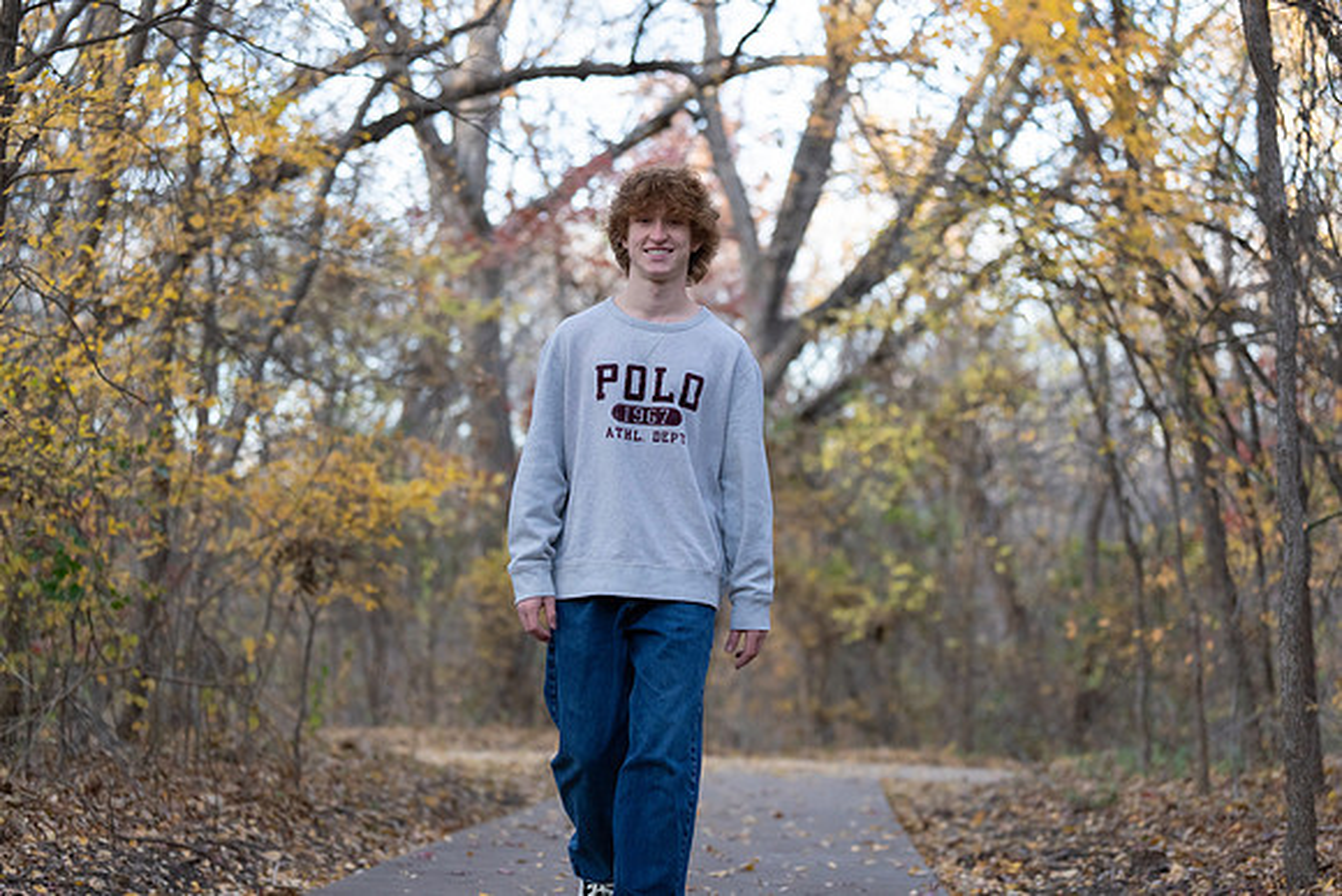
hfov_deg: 25.1
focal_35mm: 81
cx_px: 671
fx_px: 3020
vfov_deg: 16.9
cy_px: 448
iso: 1250
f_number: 2.8
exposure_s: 1/1250
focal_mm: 81
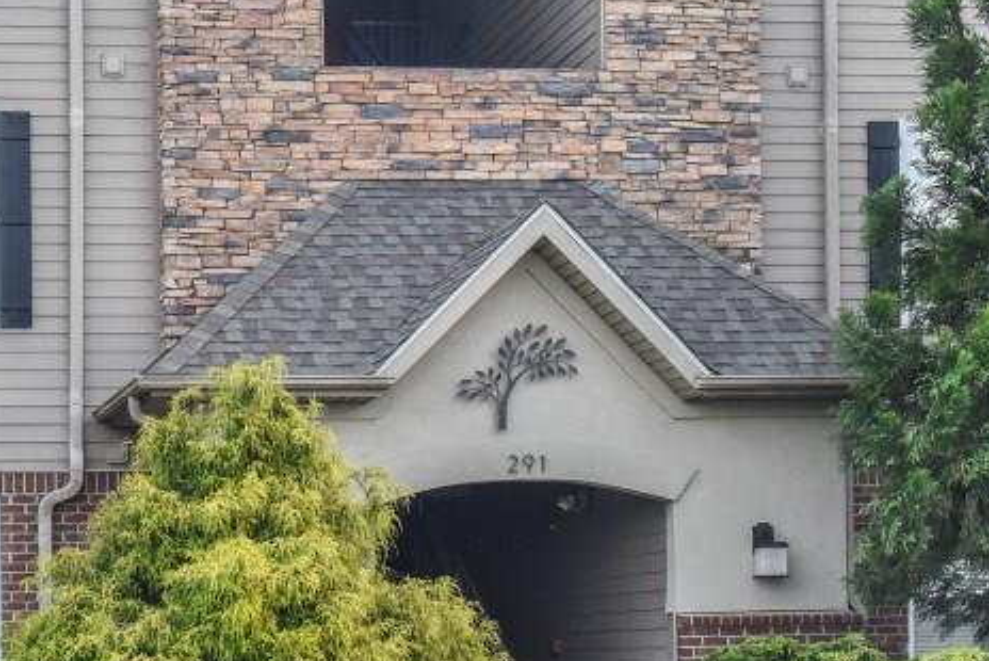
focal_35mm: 75
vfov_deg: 18.1
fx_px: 2062
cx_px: 431
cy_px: 207
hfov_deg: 27.0
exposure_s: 1/320
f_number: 9
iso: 1600
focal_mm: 34
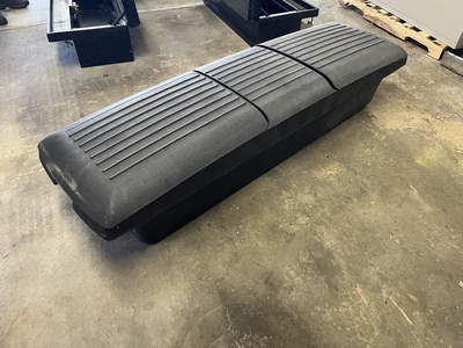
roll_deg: -2.8
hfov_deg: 67.3
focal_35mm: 26
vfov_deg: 53.1
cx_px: 232
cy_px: 174
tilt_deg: -40.1
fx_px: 348
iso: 320
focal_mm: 5.1
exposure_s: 1/60
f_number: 1.6
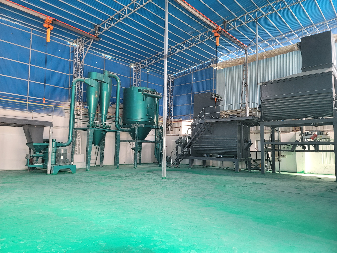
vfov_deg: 54.9
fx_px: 243
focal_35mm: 25
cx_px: 168
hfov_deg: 69.4
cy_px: 126
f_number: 1.8
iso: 250
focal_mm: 7
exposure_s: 1/100
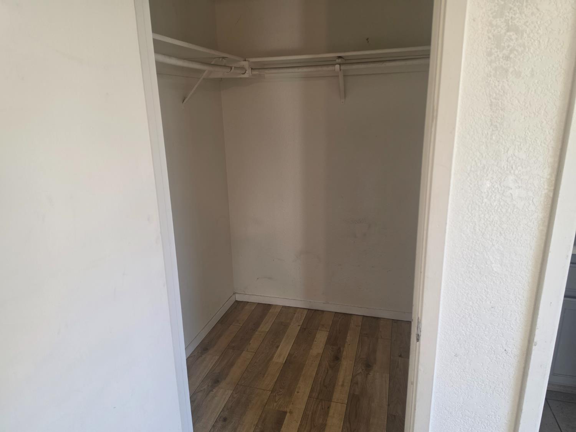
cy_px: 216
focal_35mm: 23
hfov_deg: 73.9
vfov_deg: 58.9
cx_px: 288
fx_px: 383
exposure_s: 1/120
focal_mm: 6.5
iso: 125
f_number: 1.4
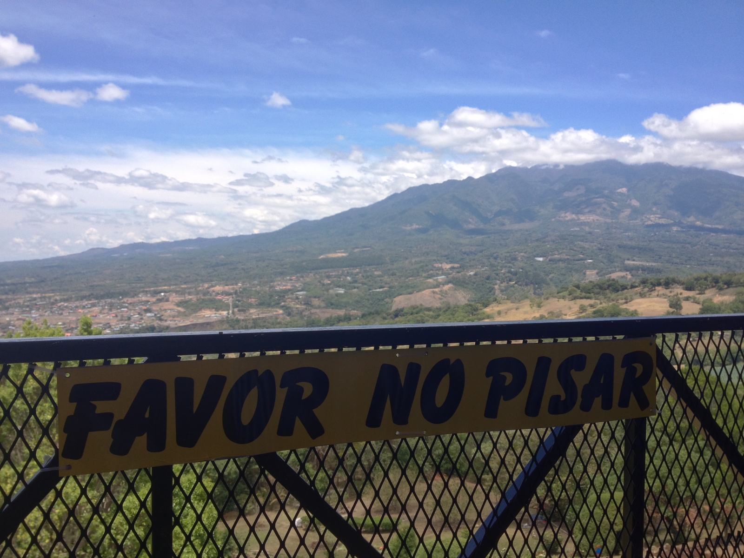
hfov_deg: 52.6
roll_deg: +0.8
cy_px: 279
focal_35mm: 35
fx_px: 752
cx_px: 372
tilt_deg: -4.7
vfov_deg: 40.7
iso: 50
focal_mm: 4.28
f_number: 2.4
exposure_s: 1/412
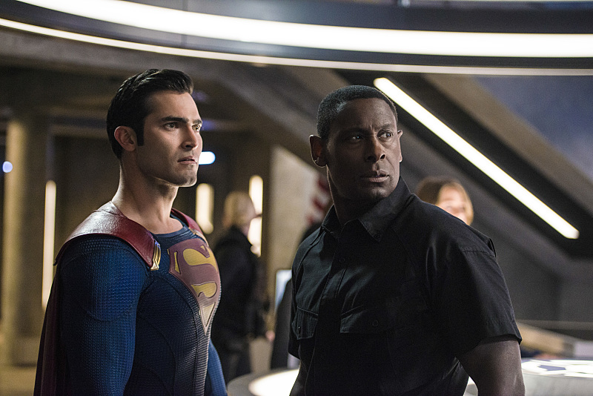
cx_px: 296
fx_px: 1351
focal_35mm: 82
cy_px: 198
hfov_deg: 24.8
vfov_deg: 16.7
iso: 3200
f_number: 2.8
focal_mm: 82
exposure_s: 1/125
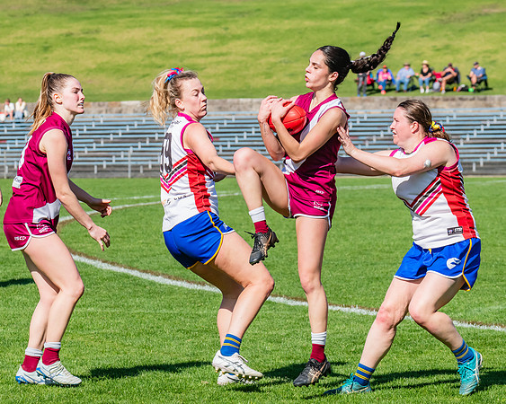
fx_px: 3613
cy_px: 164
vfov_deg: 6.4
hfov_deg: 8.0
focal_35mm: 241
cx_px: 337
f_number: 11
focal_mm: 170
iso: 800
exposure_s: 1/1250
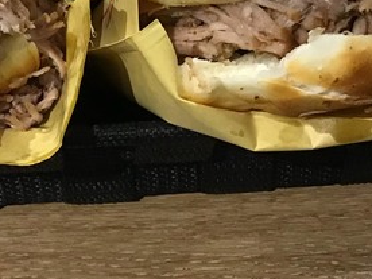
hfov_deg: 23.9
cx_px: 96
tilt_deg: -52.3
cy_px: 5
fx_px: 870
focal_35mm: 81
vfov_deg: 17.8
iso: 160
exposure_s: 1/30
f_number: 2.4
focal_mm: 3.3
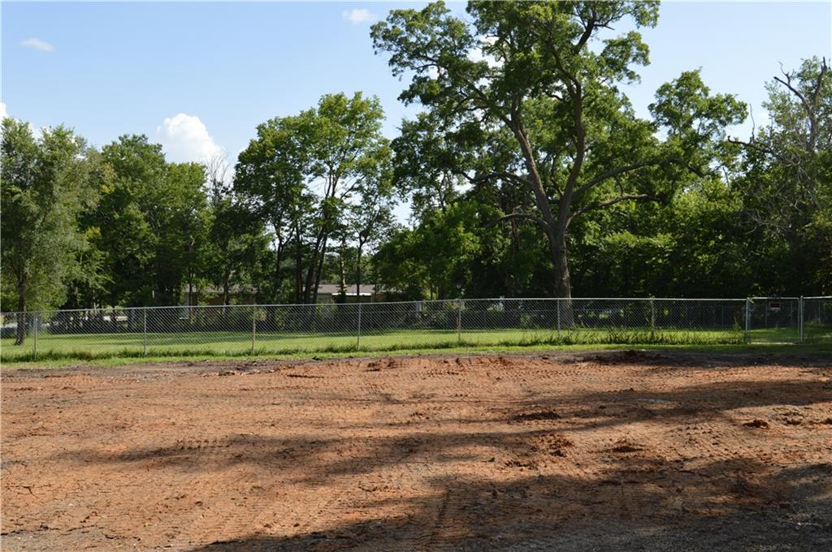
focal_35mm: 39
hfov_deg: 49.6
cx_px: 416
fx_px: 900
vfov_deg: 34.1
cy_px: 276
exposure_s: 1/125
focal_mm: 26
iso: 100
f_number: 8
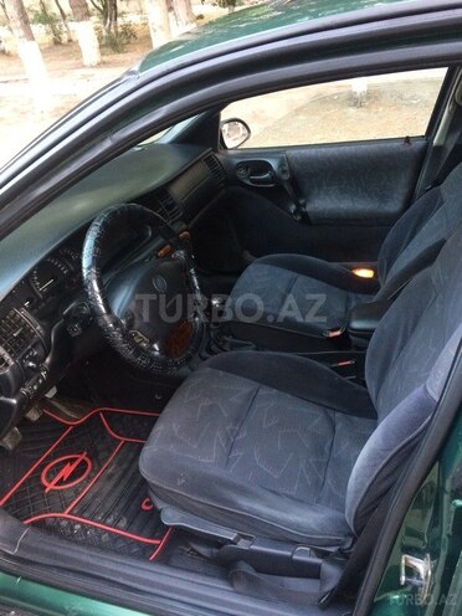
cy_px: 308
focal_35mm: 29
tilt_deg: -33.9
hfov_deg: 48.2
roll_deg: +7.6
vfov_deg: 61.7
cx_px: 231
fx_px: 516
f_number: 2.2
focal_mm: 4.15
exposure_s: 1/20
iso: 250
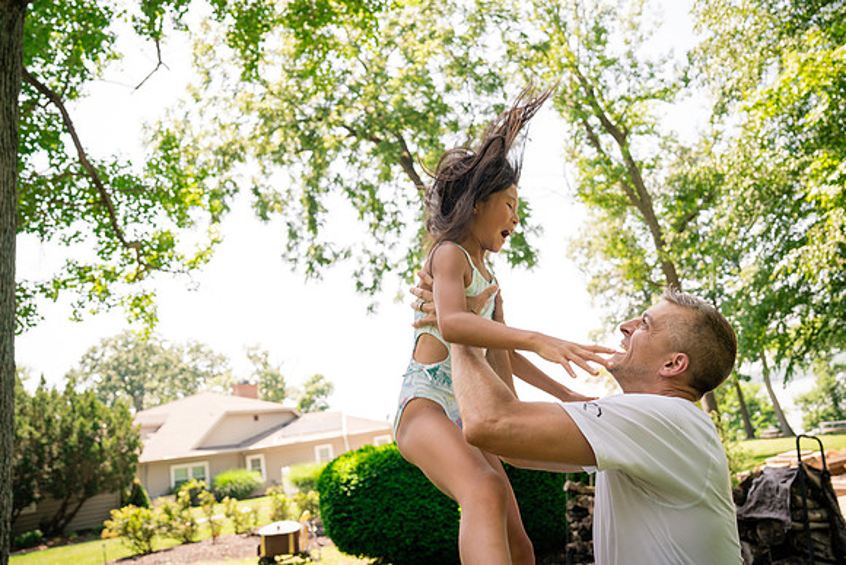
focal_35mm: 24
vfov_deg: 53.2
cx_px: 423
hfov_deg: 73.7
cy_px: 282
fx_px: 564
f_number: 2.8
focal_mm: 24
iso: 250
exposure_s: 1/640
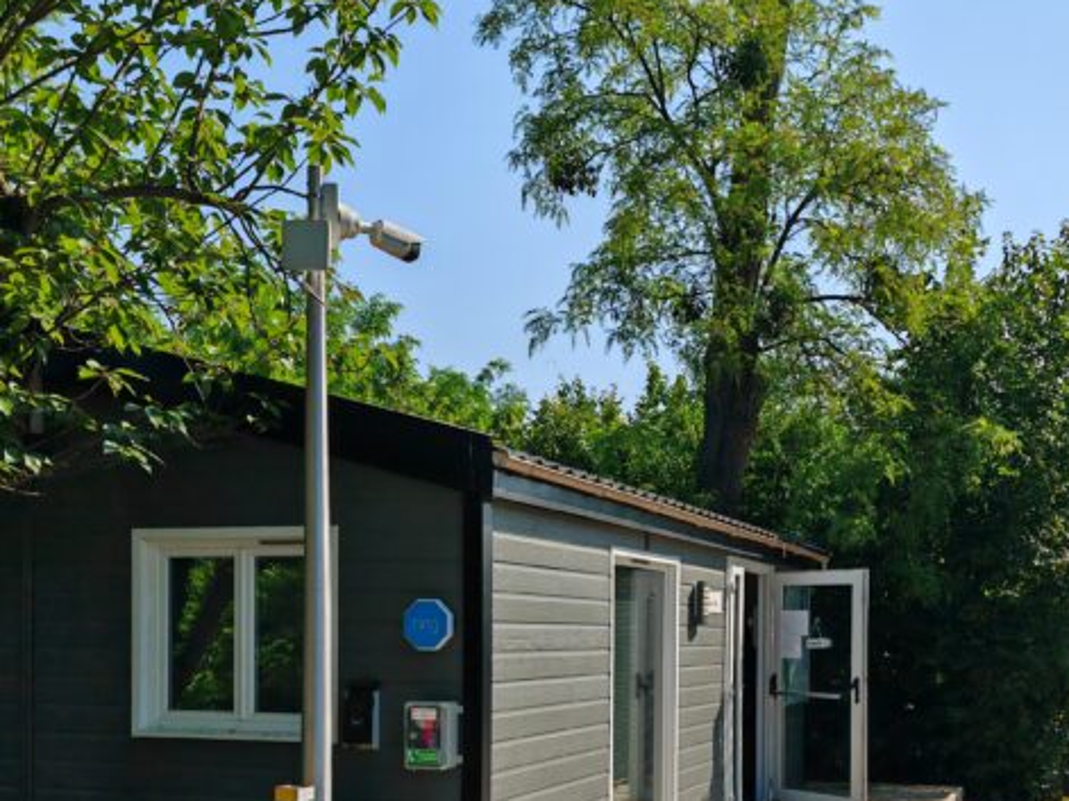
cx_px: 726
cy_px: 633
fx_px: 1358
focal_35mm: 44
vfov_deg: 32.0
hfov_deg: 42.3
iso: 51
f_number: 1.6
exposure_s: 1/5295
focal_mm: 7.62
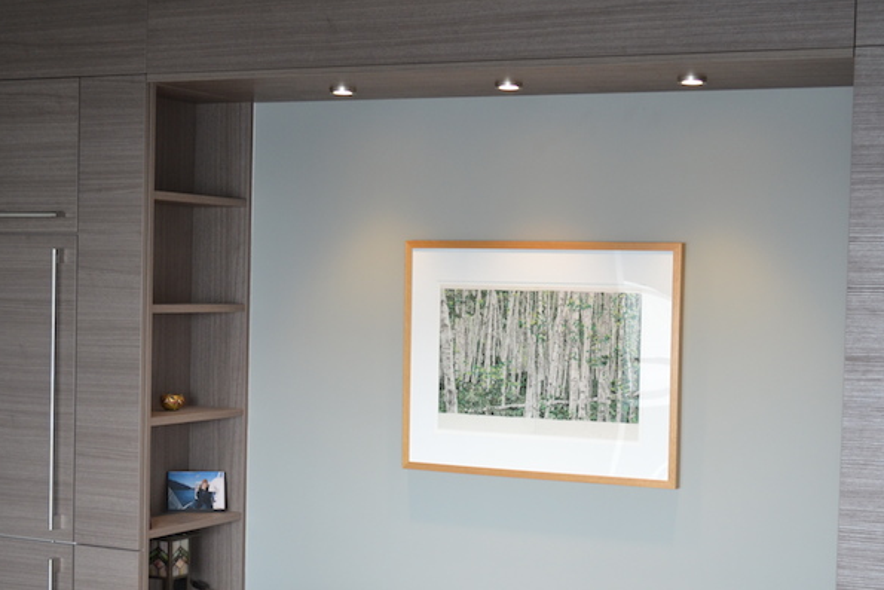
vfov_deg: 20.7
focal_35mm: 66
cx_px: 450
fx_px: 1615
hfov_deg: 30.6
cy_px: 370
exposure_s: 1/15
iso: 400
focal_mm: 29
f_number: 4.5
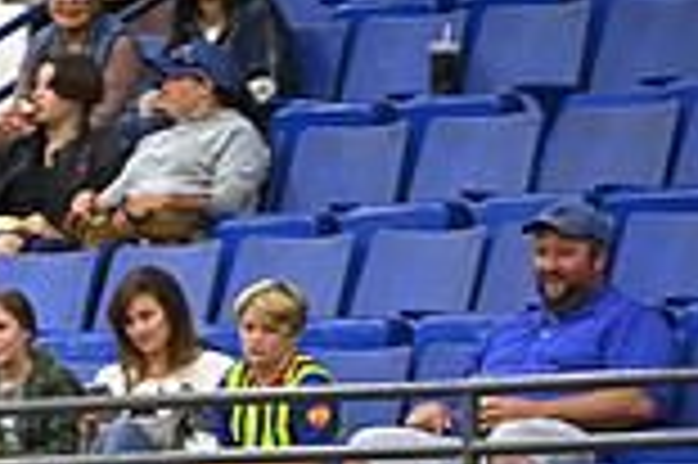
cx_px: -585
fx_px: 10885
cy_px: 822
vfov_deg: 2.4
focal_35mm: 562
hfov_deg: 3.6
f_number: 2.8
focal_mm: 150
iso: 3200
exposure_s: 1/400
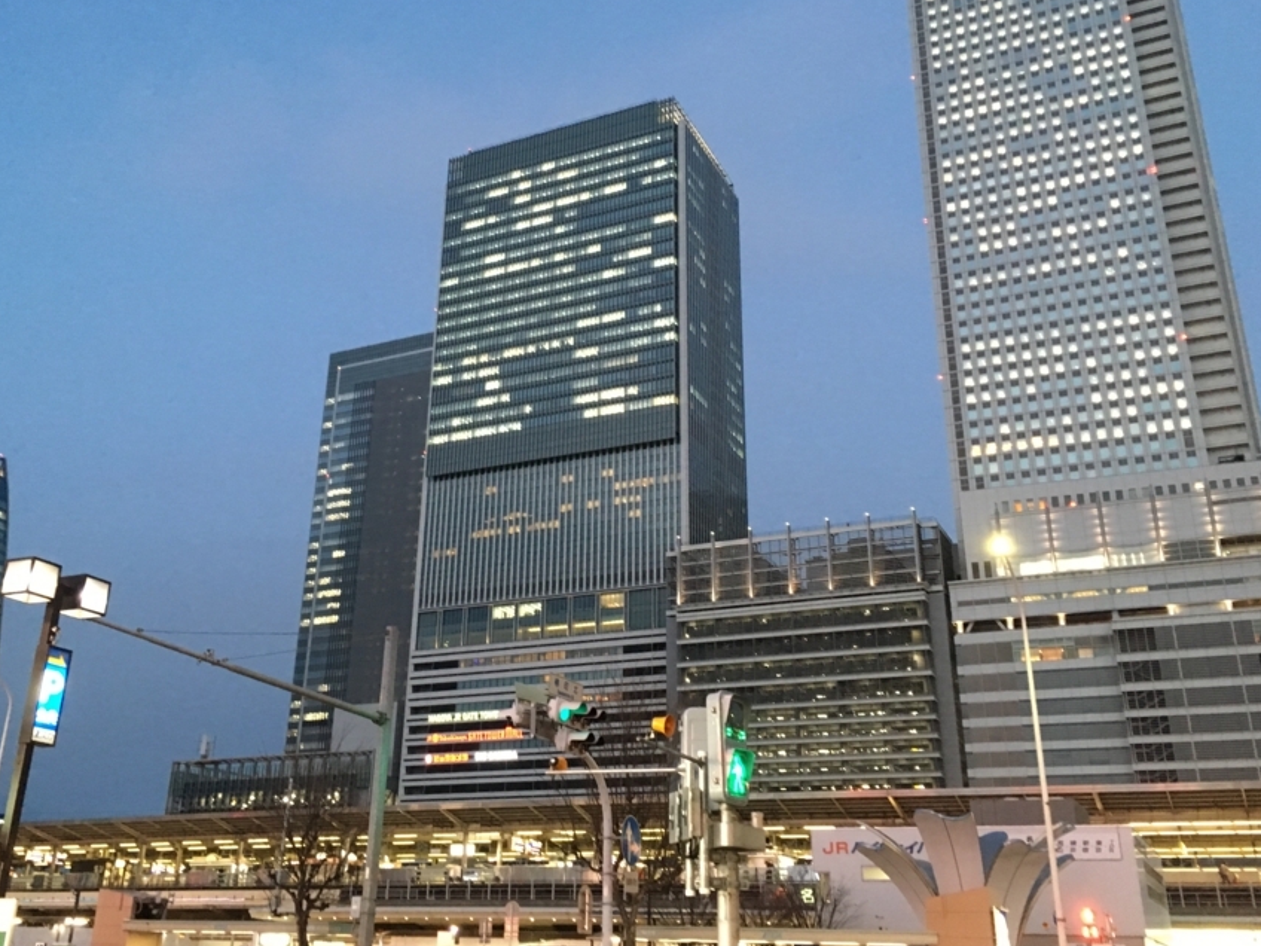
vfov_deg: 40.6
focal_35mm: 35
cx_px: 564
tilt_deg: +23.6
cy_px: 415
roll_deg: -2.2
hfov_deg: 52.5
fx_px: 1275
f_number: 2.2
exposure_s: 1/20
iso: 200
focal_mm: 4.15
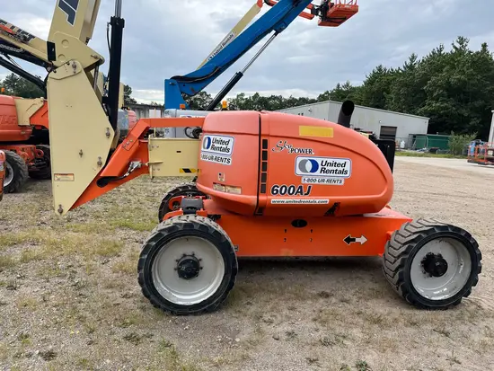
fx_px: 371
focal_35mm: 26
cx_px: 247
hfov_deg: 67.3
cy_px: 186
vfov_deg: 53.1
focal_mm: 5.1
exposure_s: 1/1536
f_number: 1.6
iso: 50
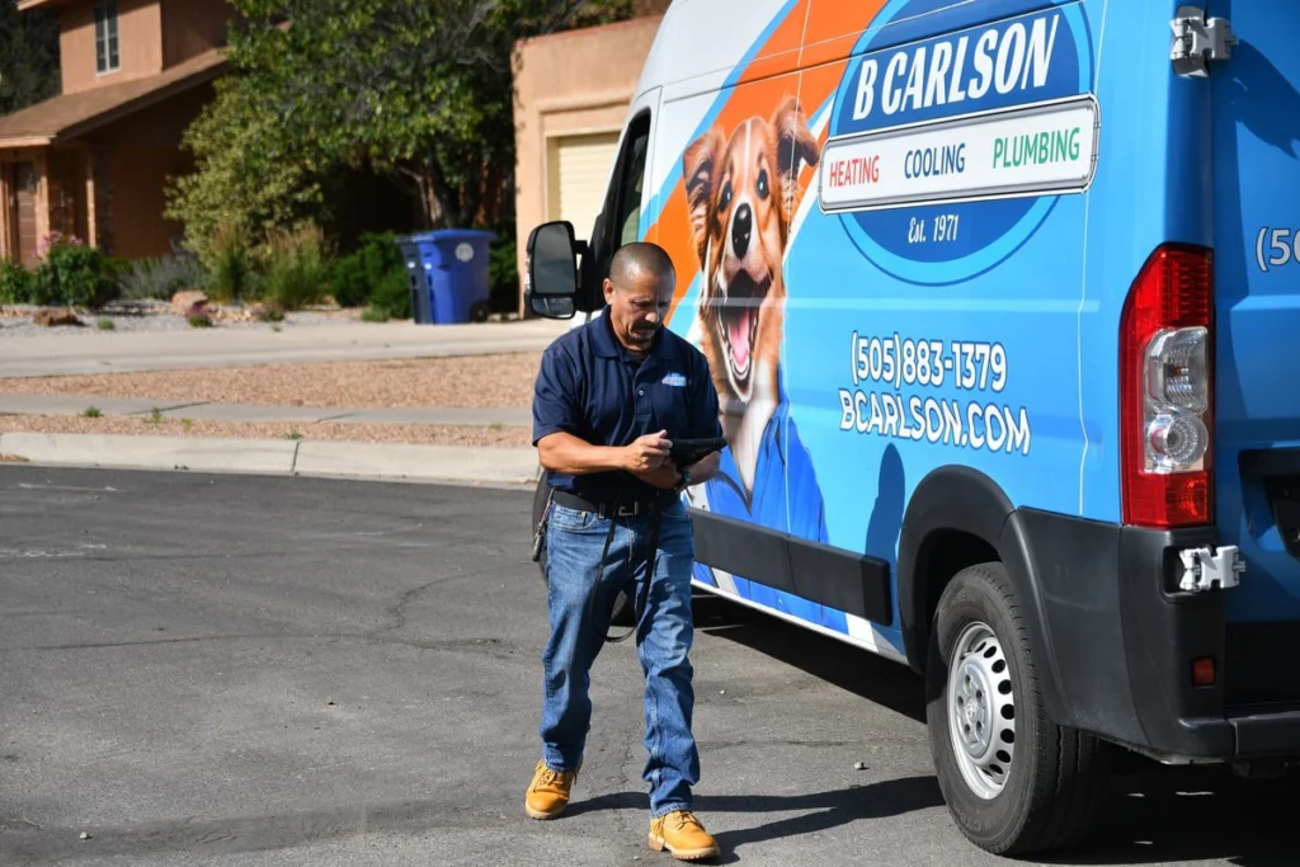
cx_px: 650
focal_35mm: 75
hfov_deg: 27.0
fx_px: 2709
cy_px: 434
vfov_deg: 18.2
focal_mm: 50
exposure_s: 1/4000
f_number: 2.8
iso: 100
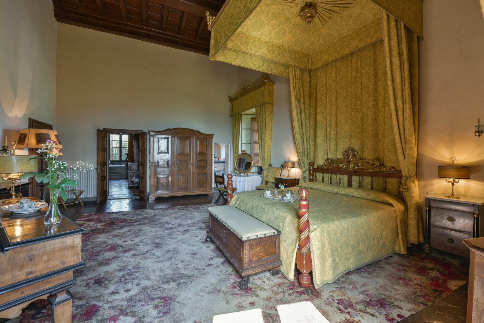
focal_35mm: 14
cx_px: 242
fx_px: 188
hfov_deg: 104.2
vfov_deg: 81.2
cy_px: 162
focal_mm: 14
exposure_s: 1/4
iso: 100
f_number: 8
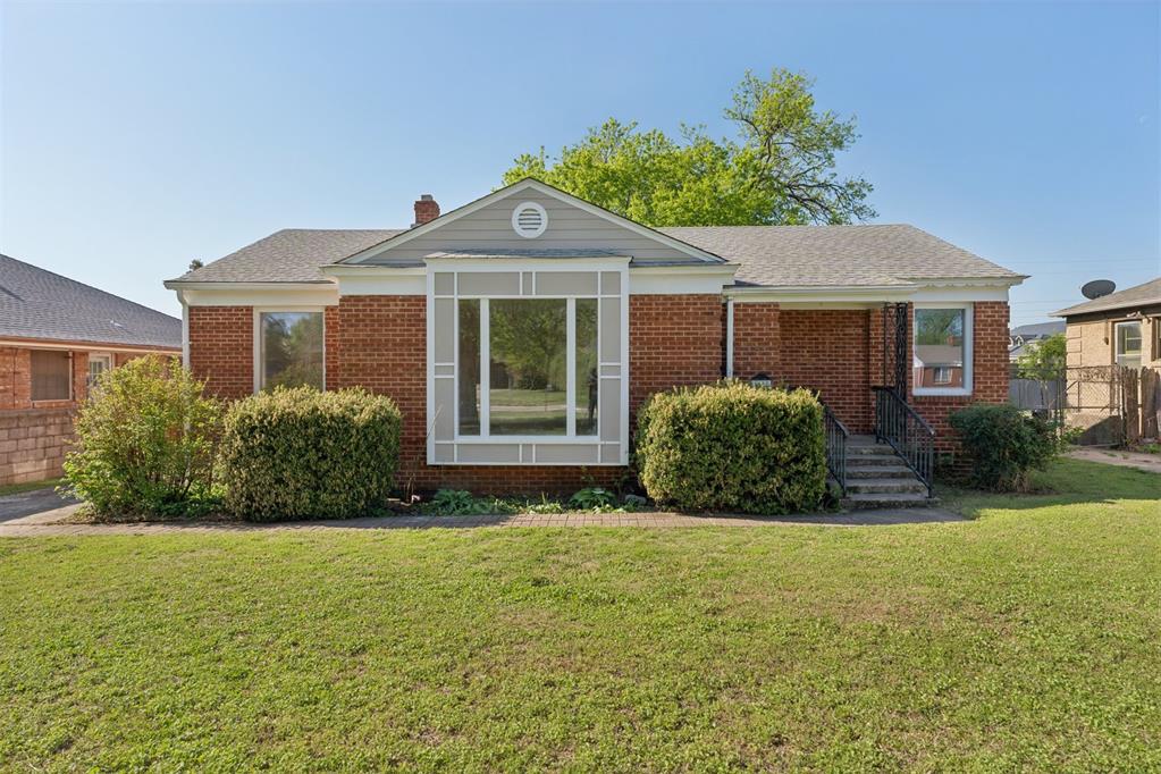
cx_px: 580
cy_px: 387
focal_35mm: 22
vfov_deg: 57.2
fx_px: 709
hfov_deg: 78.6
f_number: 8
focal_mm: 22
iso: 200
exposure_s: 1/1250
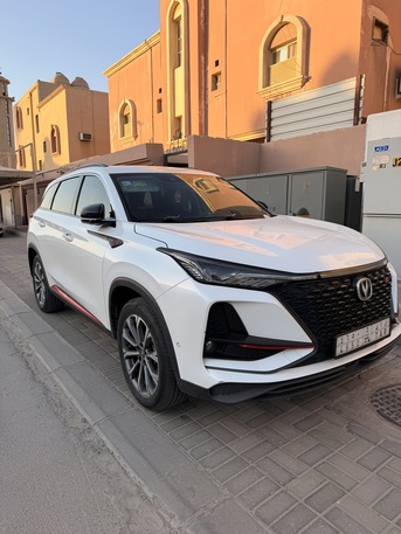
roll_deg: +1.6
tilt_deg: -9.4
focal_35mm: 24
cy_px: 267
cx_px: 200
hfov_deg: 56.8
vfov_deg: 71.6
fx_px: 371
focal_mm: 6.76
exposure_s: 1/1156
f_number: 1.78
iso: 80
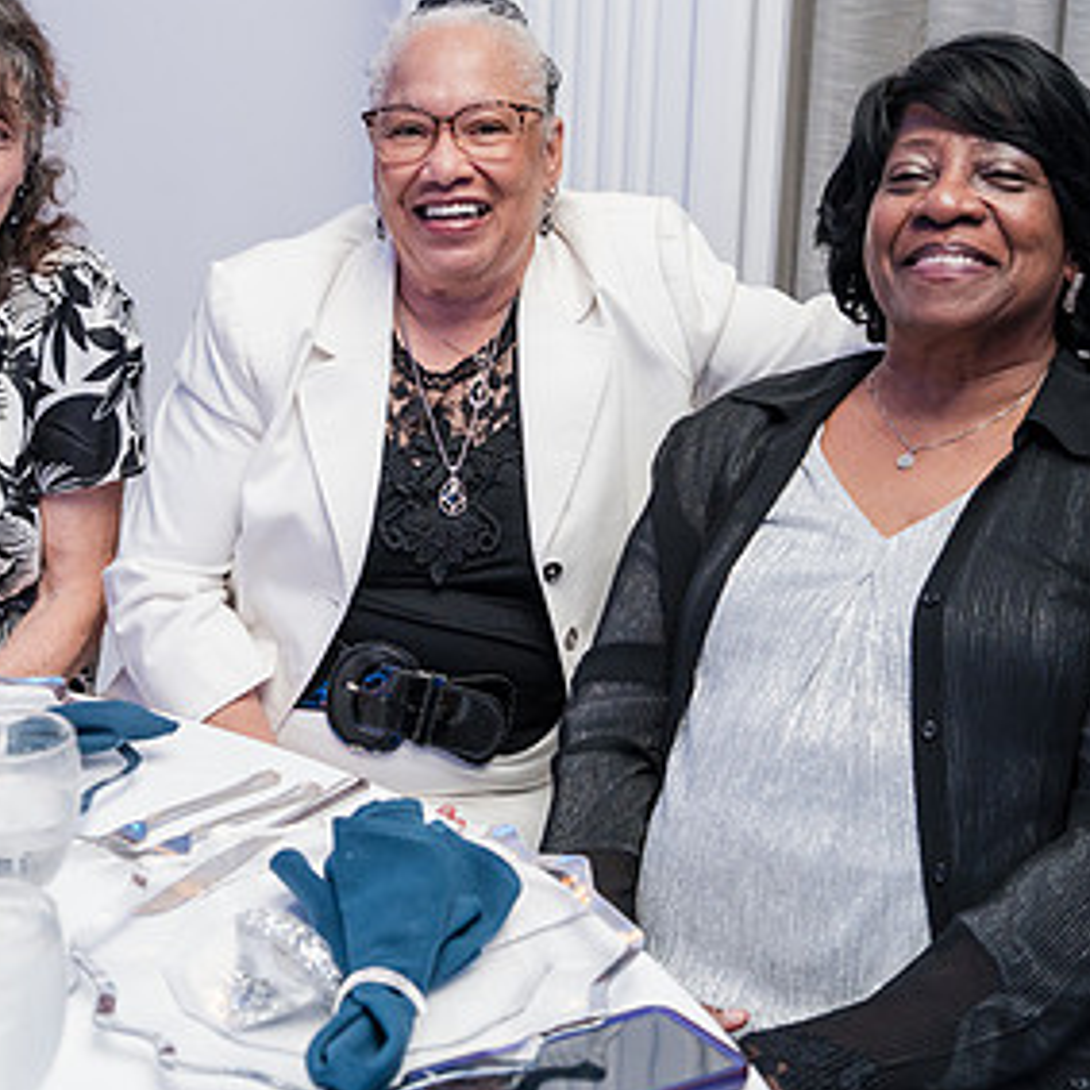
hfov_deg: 28.0
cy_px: 395
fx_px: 2173
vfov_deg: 28.0
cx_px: 377
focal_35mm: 61
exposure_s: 1/250
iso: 3200
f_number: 4
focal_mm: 35
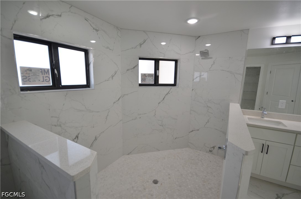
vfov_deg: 77.1
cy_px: 100
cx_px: 150
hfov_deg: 100.5
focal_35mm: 15
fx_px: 125
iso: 400
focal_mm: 10
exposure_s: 1/100
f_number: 5
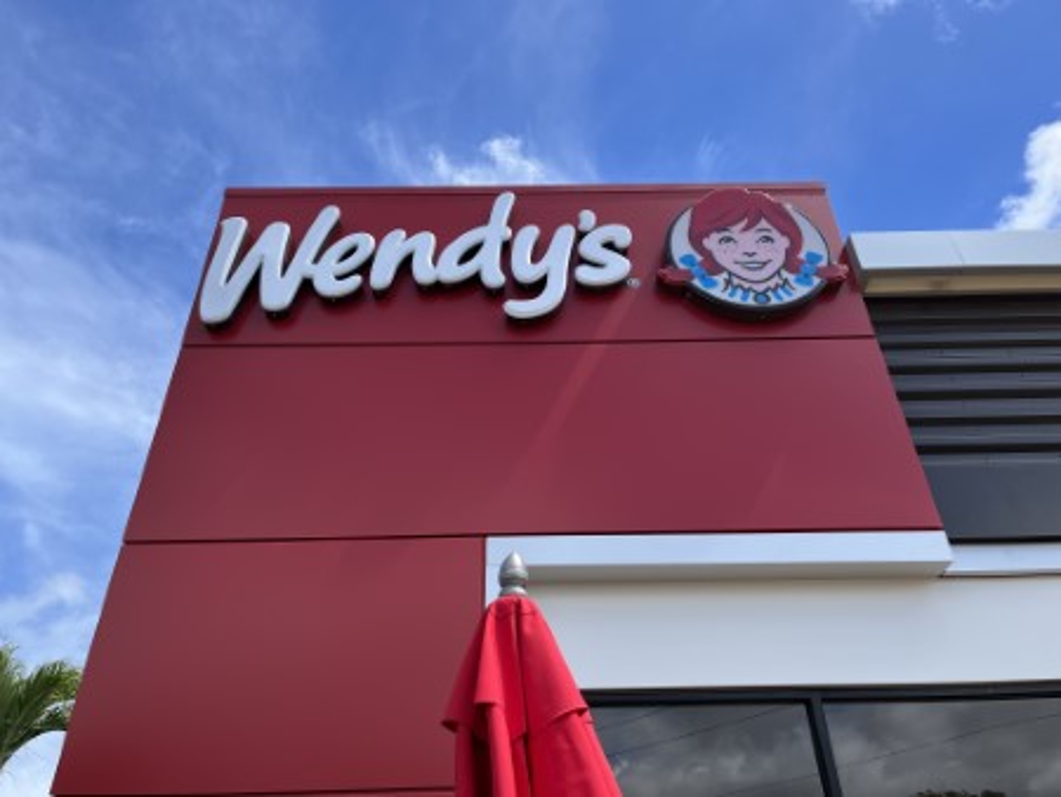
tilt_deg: +35.0
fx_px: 797
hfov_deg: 67.3
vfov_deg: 53.1
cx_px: 530
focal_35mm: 26
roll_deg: +1.5
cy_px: 398
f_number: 1.6
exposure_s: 1/2358
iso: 50
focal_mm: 5.1
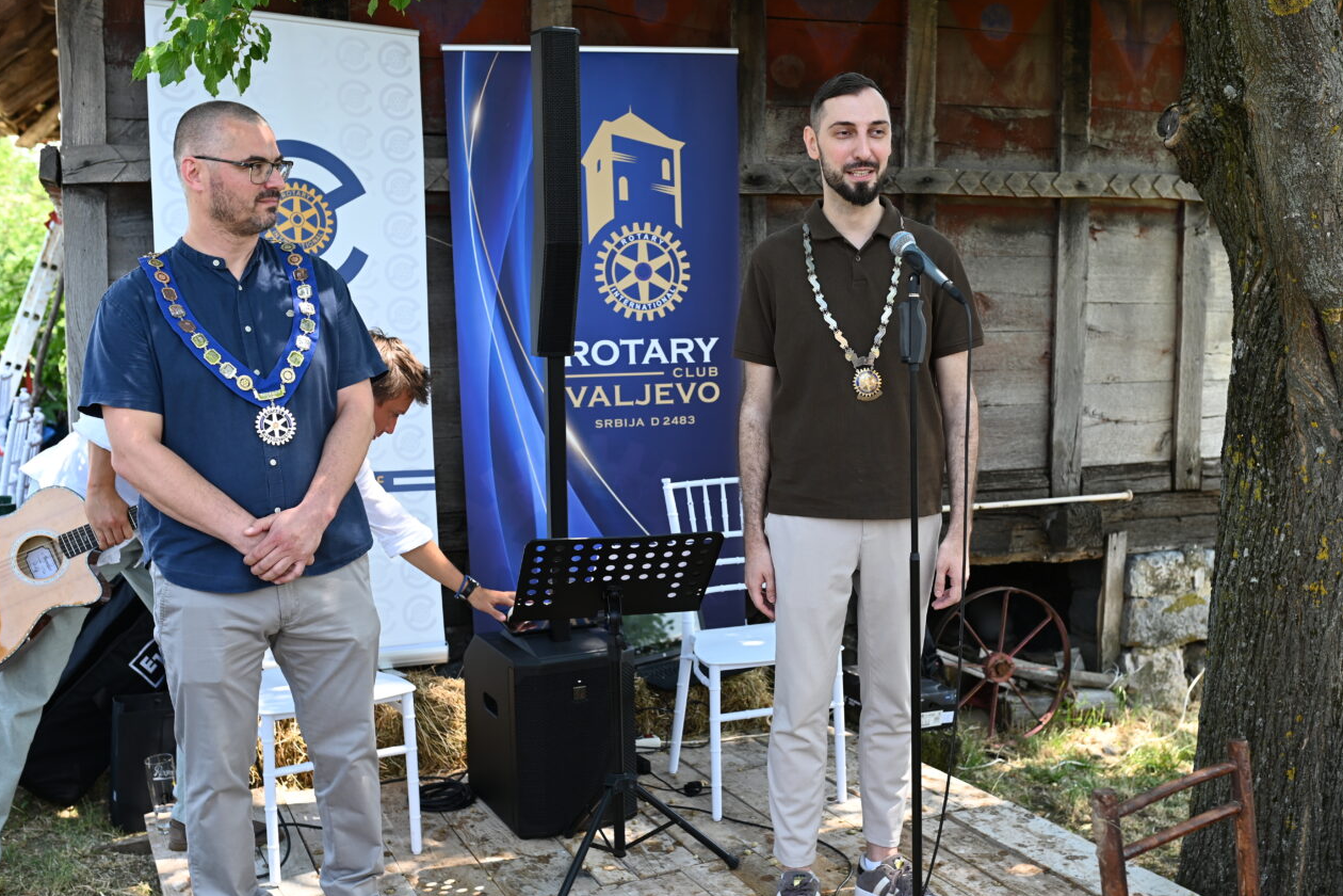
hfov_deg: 48.4
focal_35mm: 40
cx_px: 726
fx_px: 1492
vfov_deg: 33.4
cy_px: 497
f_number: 4
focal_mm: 35
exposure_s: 1/320
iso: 200
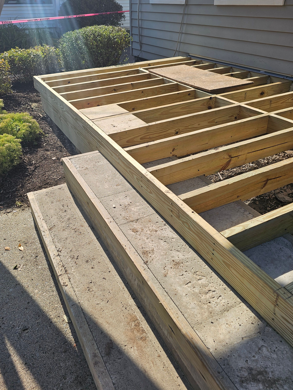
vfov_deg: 61.5
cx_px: 136
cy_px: 173
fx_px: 327
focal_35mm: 29
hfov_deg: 48.2
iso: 12
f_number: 1.7
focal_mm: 6.3
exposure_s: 1/794
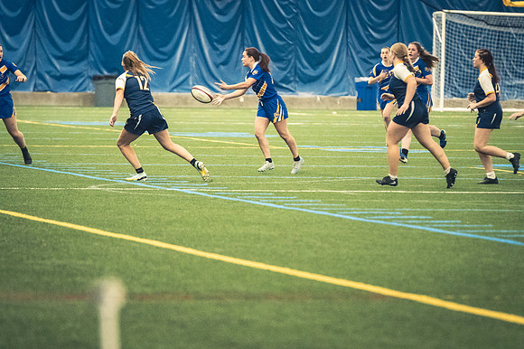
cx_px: 262
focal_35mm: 292
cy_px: 174
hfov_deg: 7.1
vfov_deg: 4.7
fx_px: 4248
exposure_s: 1/500
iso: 12800
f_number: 2.8
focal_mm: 195
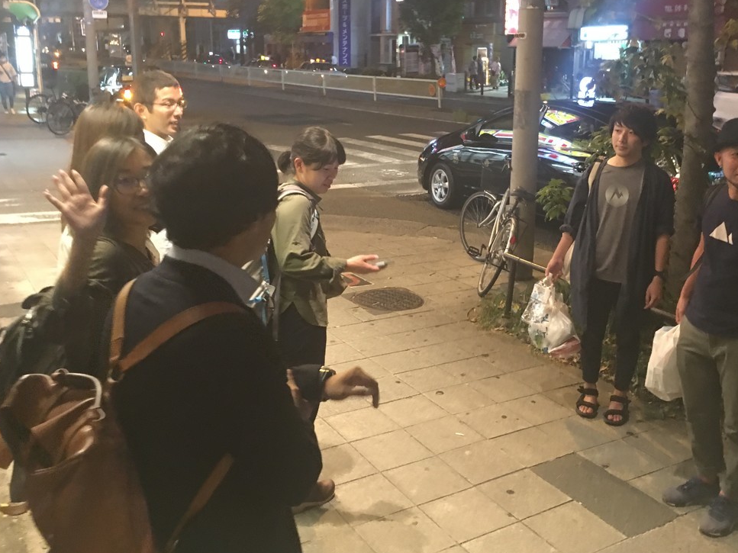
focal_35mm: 36
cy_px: 224
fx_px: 767
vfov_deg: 39.5
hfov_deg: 51.2
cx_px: 422
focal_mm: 4.15
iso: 64
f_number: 2.2
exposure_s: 1/4
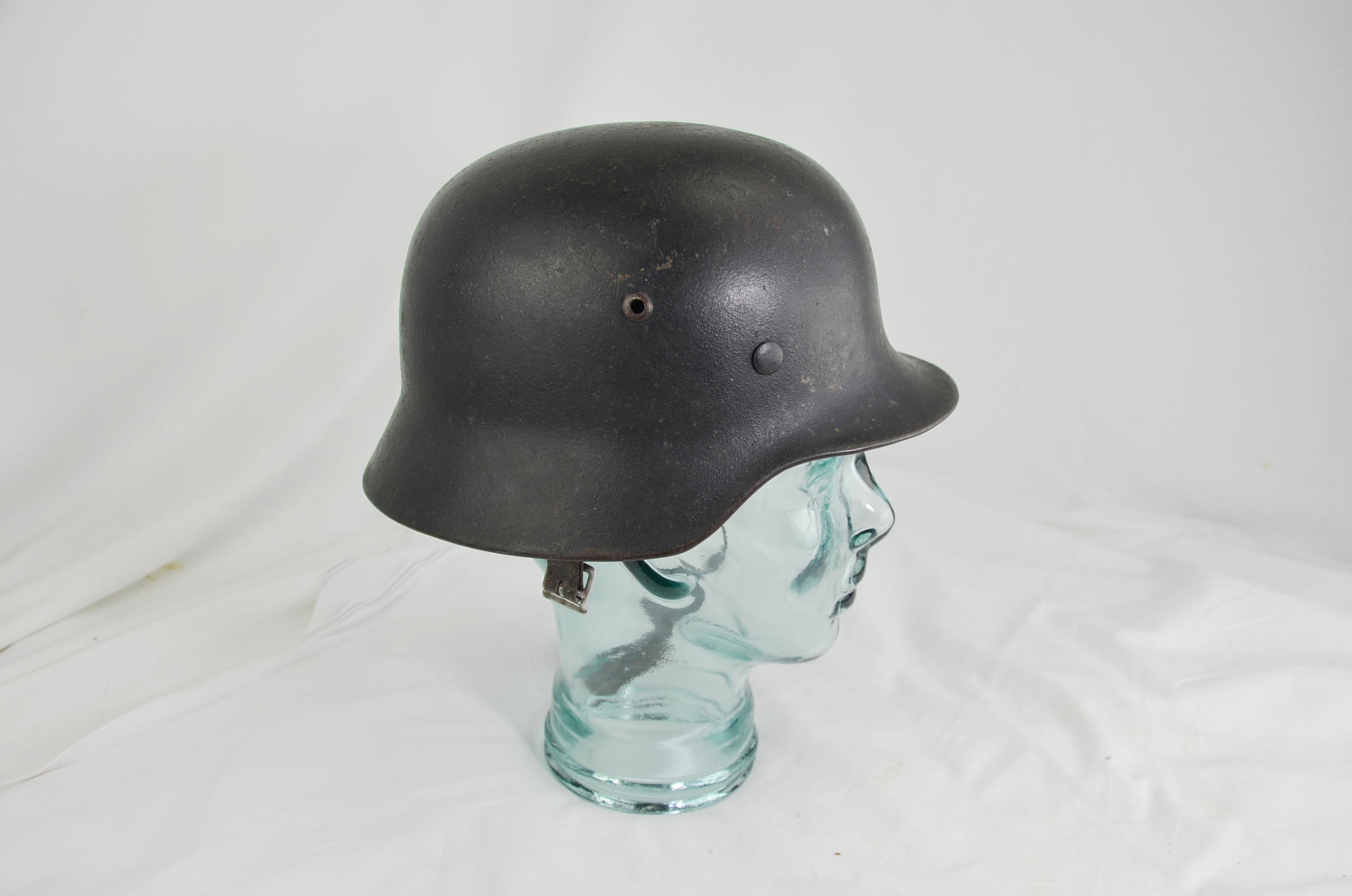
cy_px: 448
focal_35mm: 36
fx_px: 1349
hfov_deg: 53.2
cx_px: 676
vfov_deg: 36.7
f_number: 5.6
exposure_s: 1/125
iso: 200
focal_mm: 24
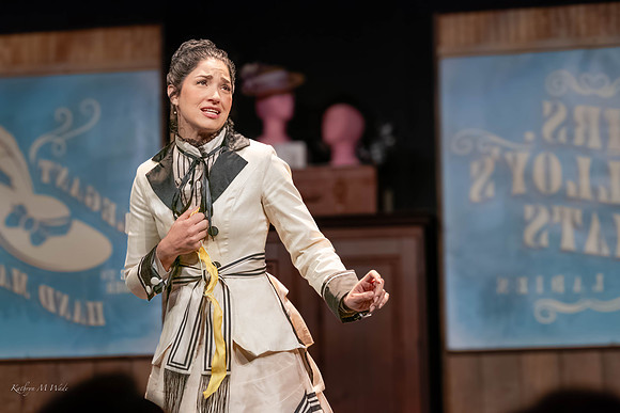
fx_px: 2015
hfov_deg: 17.5
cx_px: 310
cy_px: 206
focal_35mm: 117
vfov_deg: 11.7
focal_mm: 117
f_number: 6.3
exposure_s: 1/400
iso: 4000
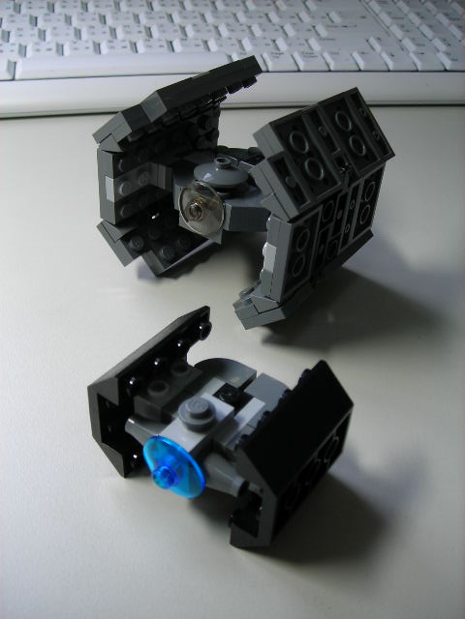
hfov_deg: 37.7
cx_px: 232
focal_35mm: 38
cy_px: 310
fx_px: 681
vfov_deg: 49.0
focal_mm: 6.3
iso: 50
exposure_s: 1/26.3
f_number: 3.2
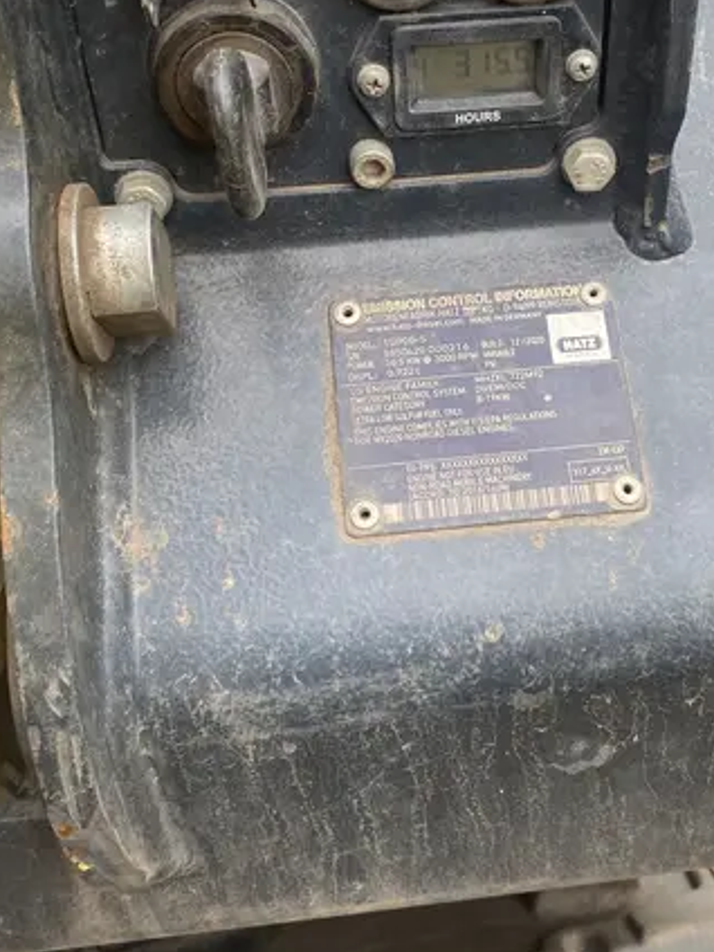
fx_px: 1238
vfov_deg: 41.7
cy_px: 351
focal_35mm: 45
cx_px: 463
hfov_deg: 32.0
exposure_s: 1/122
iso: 40
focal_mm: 4.25
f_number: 1.8
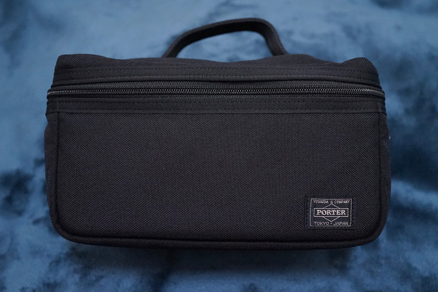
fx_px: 426
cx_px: 219
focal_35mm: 35
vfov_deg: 37.9
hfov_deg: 54.4
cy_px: 146
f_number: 3.5
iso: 6400
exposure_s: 1/80
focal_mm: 35
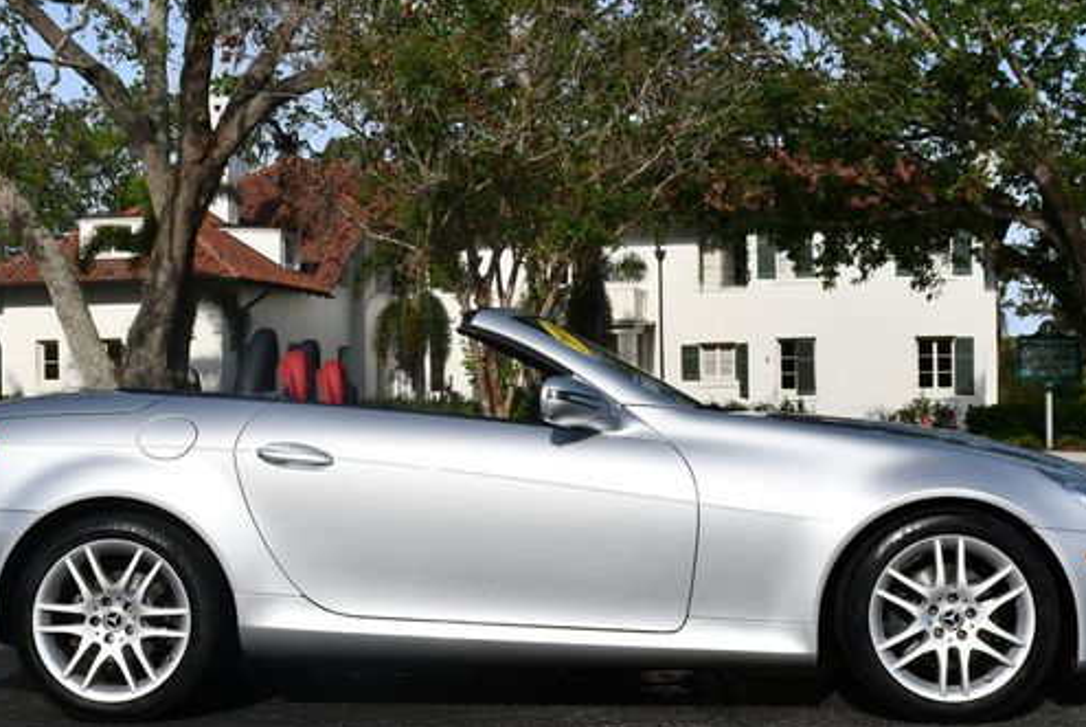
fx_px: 1872
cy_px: 347
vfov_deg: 22.0
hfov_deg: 32.4
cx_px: 535
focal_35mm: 62
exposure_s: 1/400
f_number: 10
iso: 100
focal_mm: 24
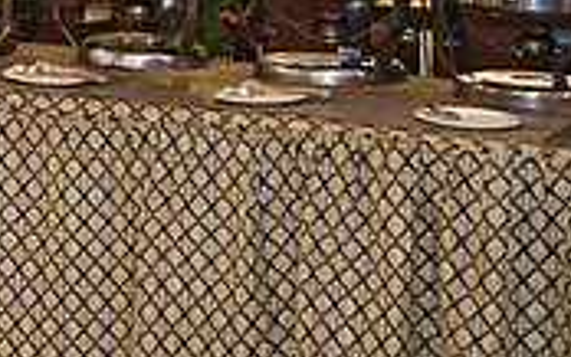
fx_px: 1853
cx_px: -194
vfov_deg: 10.8
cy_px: -106
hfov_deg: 16.5
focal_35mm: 119
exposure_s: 1/125
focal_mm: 35
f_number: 2.2
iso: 2500
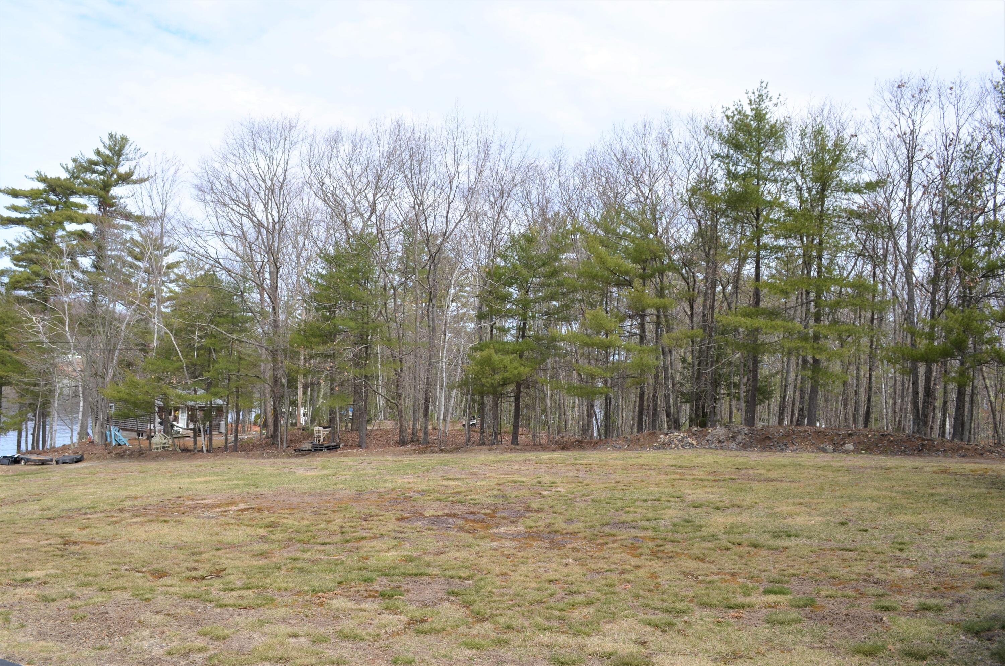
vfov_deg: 47.7
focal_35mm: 27
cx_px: 502
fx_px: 752
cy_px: 333
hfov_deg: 67.5
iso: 100
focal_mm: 18
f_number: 7.1
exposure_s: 1/200
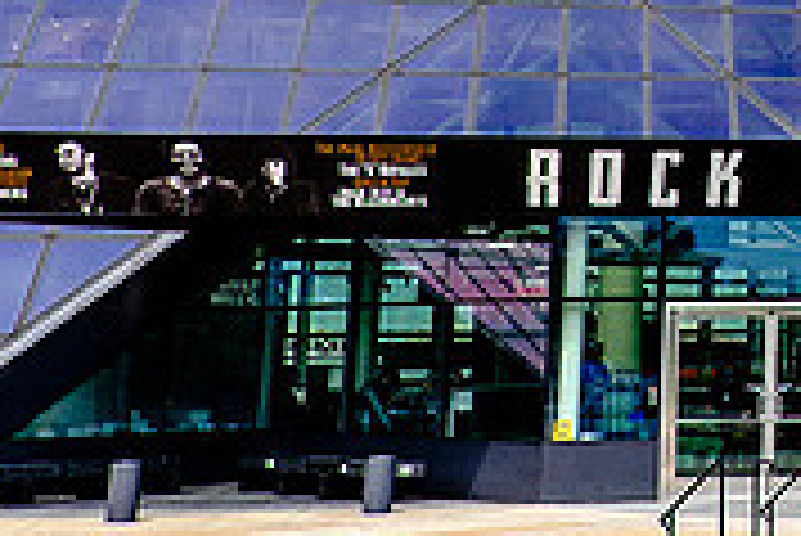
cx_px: 1030
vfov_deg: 14.9
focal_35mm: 88
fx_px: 1960
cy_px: -164
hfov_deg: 21.1
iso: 400
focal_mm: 18
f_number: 6.4
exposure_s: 1/900
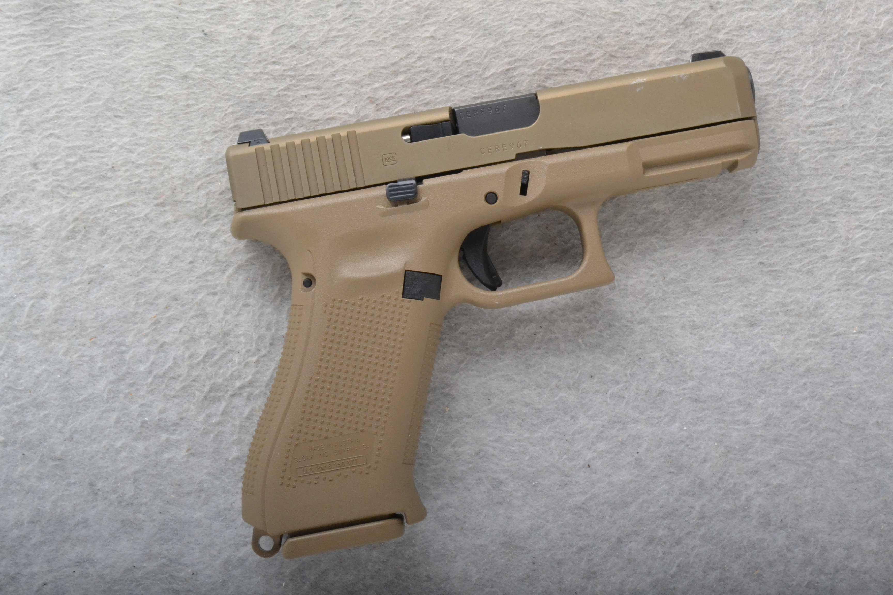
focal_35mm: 63
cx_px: 446
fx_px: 1563
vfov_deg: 21.6
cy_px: 298
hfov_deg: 31.9
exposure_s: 1/160
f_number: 20
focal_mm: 42
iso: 3200
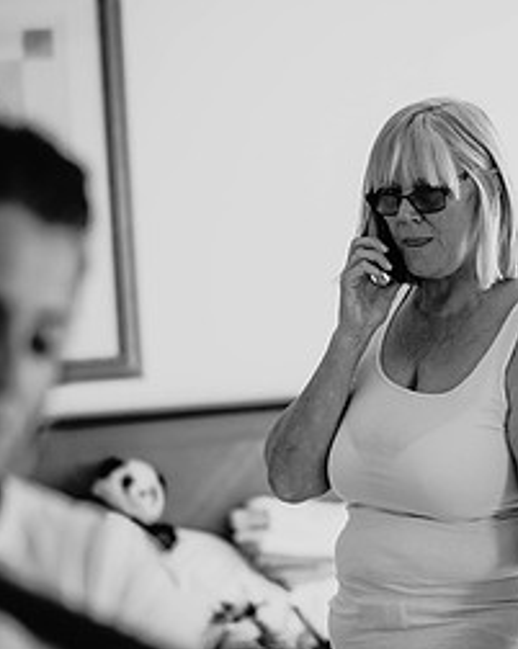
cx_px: 433
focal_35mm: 184
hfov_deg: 8.4
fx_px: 3533
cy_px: 308
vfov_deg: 10.5
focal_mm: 85
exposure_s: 1/1600
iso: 400
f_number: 2
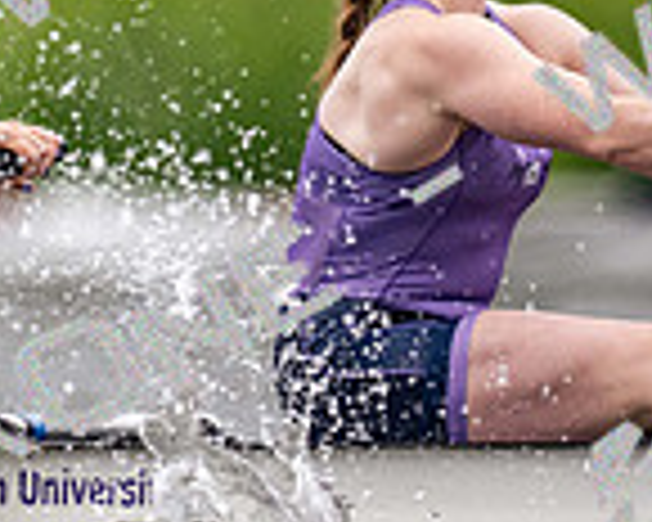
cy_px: 209
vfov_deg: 0.7
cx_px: 207
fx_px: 43533
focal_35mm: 2256
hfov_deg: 0.9
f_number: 4
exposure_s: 1/2000
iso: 800
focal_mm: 600
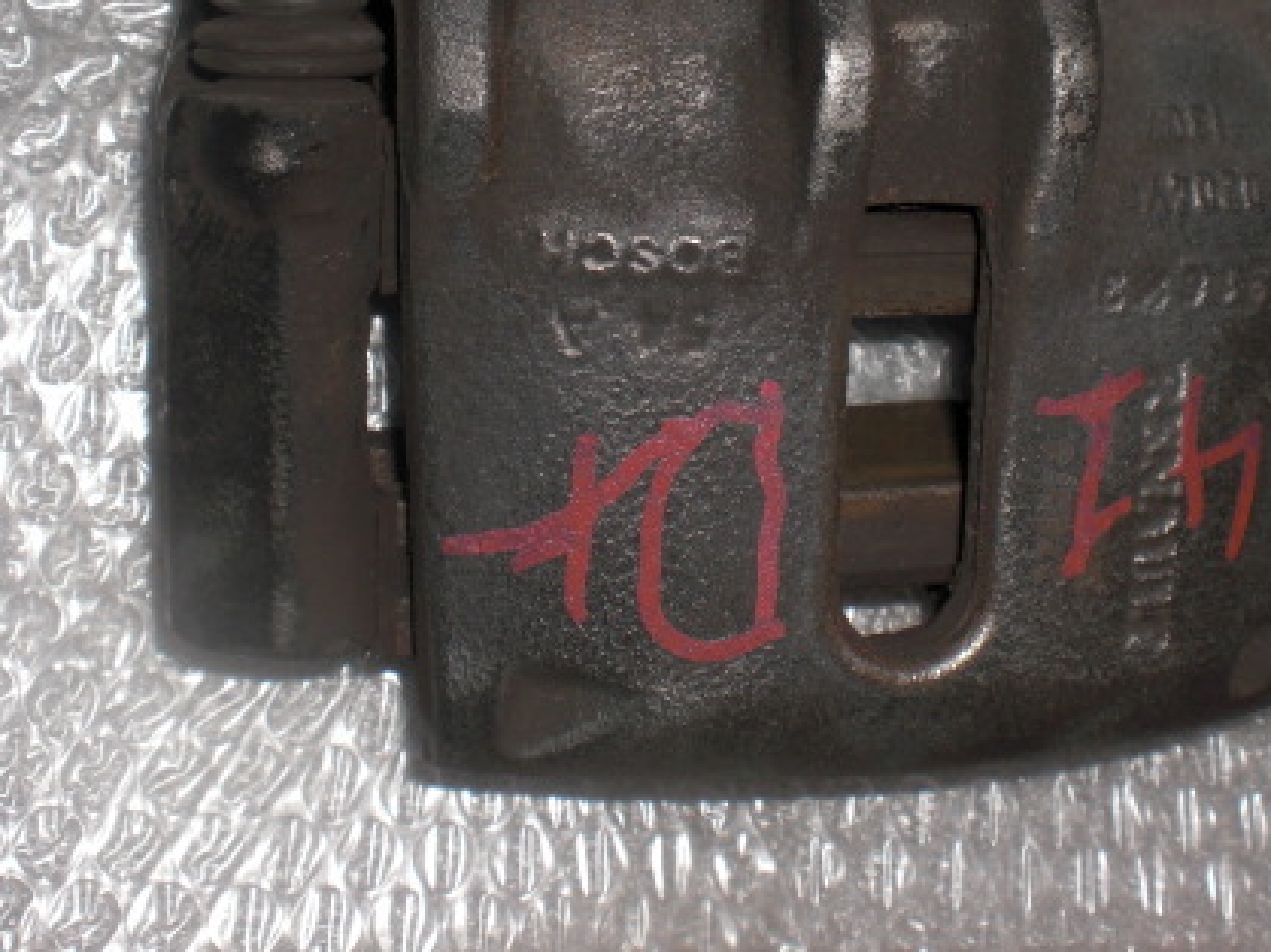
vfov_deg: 24.9
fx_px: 2129
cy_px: 243
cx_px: 758
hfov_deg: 33.1
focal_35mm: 58
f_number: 5.6
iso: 64
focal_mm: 6.3
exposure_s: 1/30
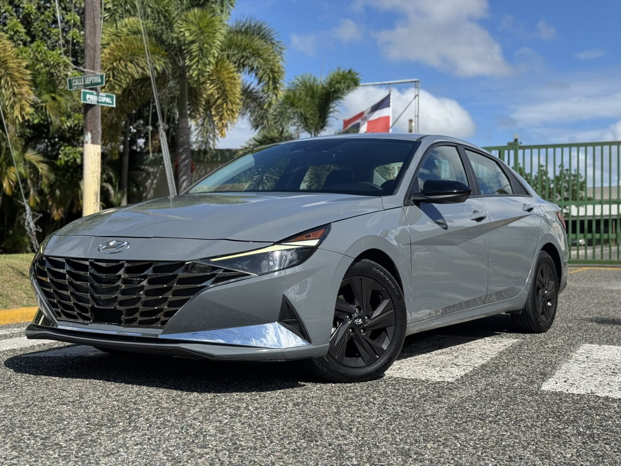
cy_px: 233
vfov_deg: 30.3
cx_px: 310
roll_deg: -0.2
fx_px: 861
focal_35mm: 48
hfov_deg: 39.7
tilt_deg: +0.3
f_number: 1.78
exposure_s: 1/4049
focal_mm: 6.76
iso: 64
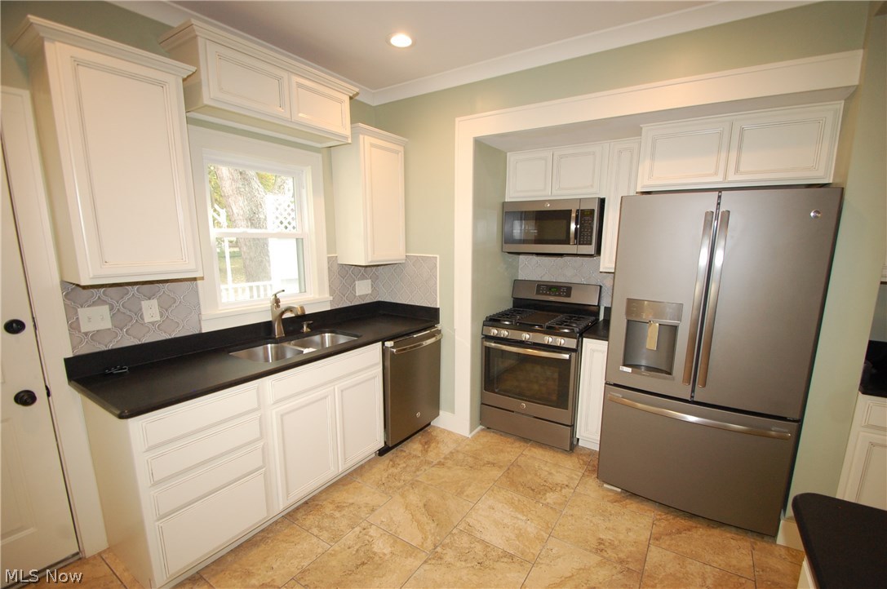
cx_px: 444
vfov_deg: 77.2
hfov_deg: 100.5
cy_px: 294
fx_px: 369
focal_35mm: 15
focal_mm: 10
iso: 800
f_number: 5.6
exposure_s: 1/60
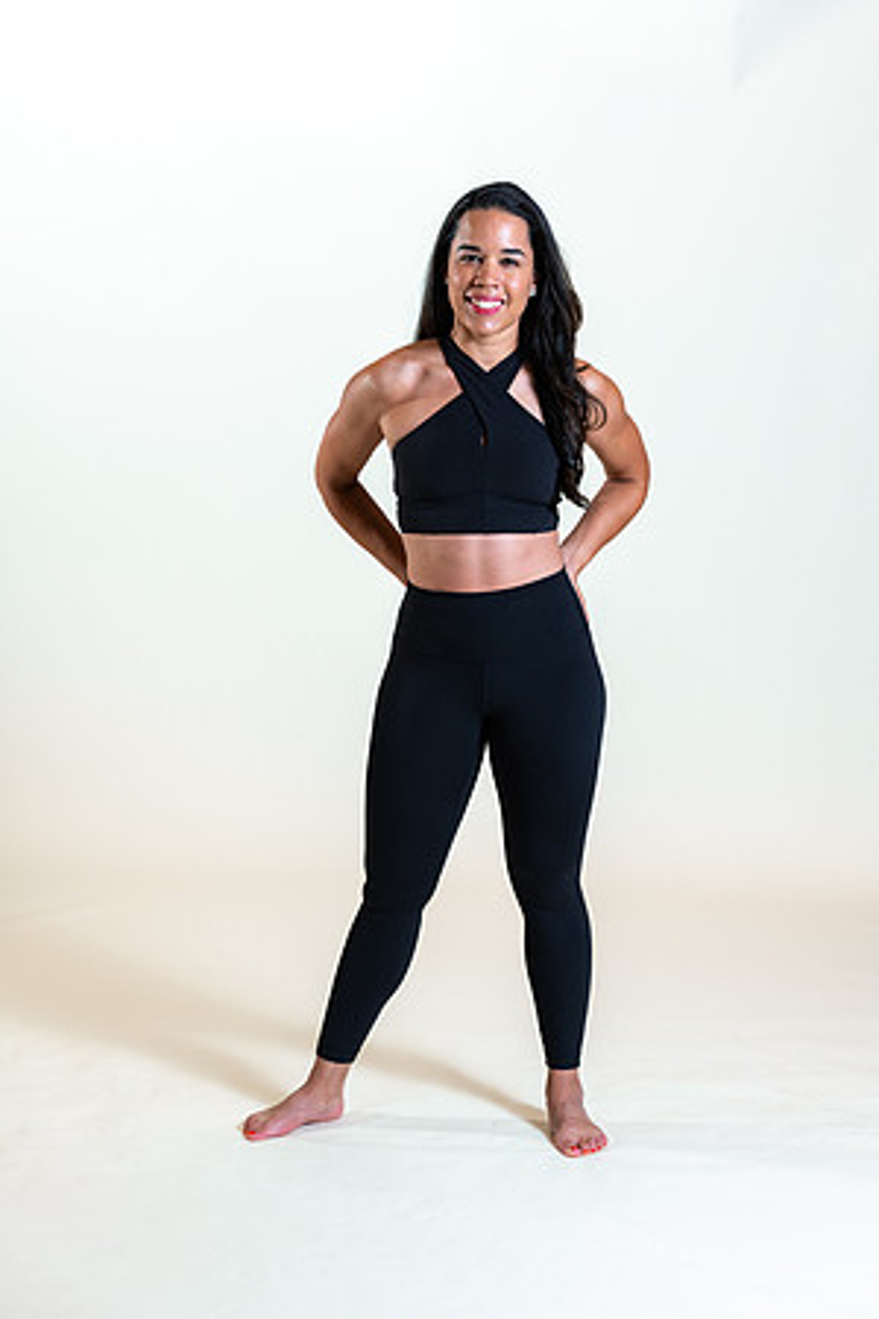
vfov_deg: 23.9
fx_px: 3113
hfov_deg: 16.1
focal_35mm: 85
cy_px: 660
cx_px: 440
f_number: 4
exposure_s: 1/125
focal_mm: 85
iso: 320
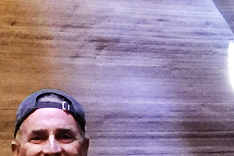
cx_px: -3
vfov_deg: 5.4
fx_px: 1650
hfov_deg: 8.1
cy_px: 91
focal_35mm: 254
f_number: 2.2
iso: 160
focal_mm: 4.15
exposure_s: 1/4
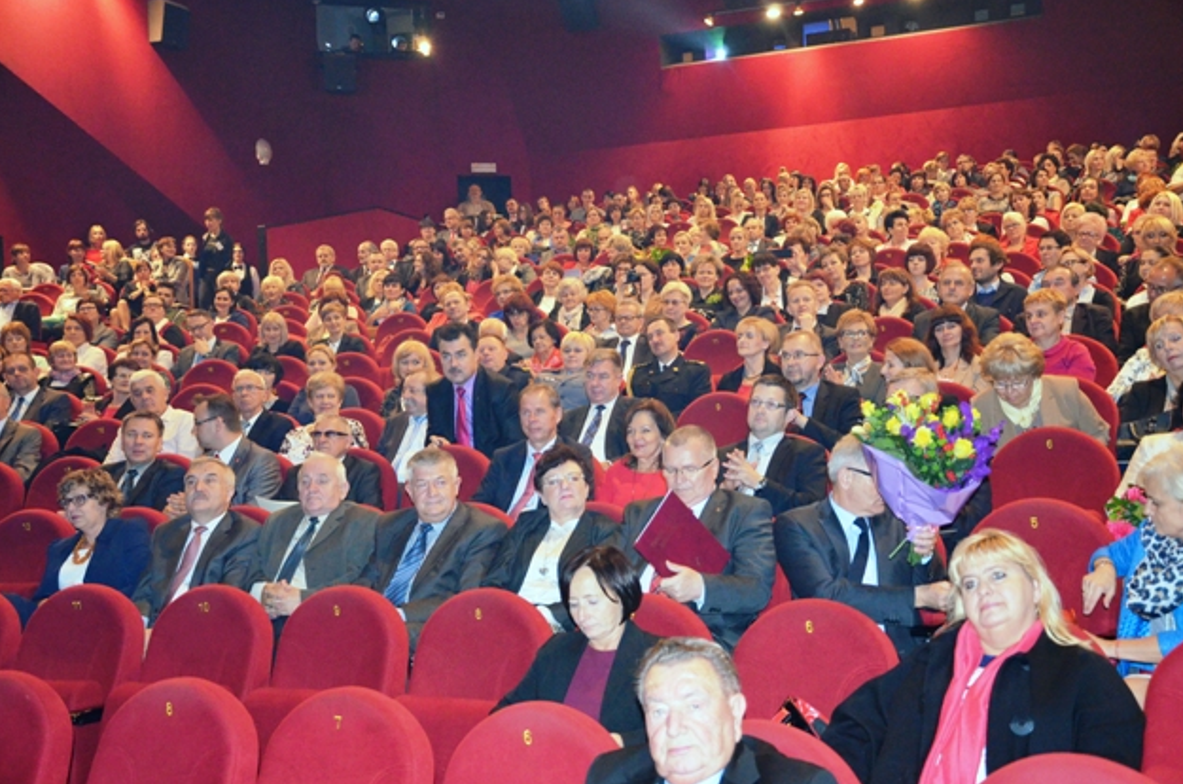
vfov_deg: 31.1
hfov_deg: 45.5
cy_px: 386
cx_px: 602
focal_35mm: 43
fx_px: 1410
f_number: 4
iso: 3200
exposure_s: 1/60
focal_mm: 28
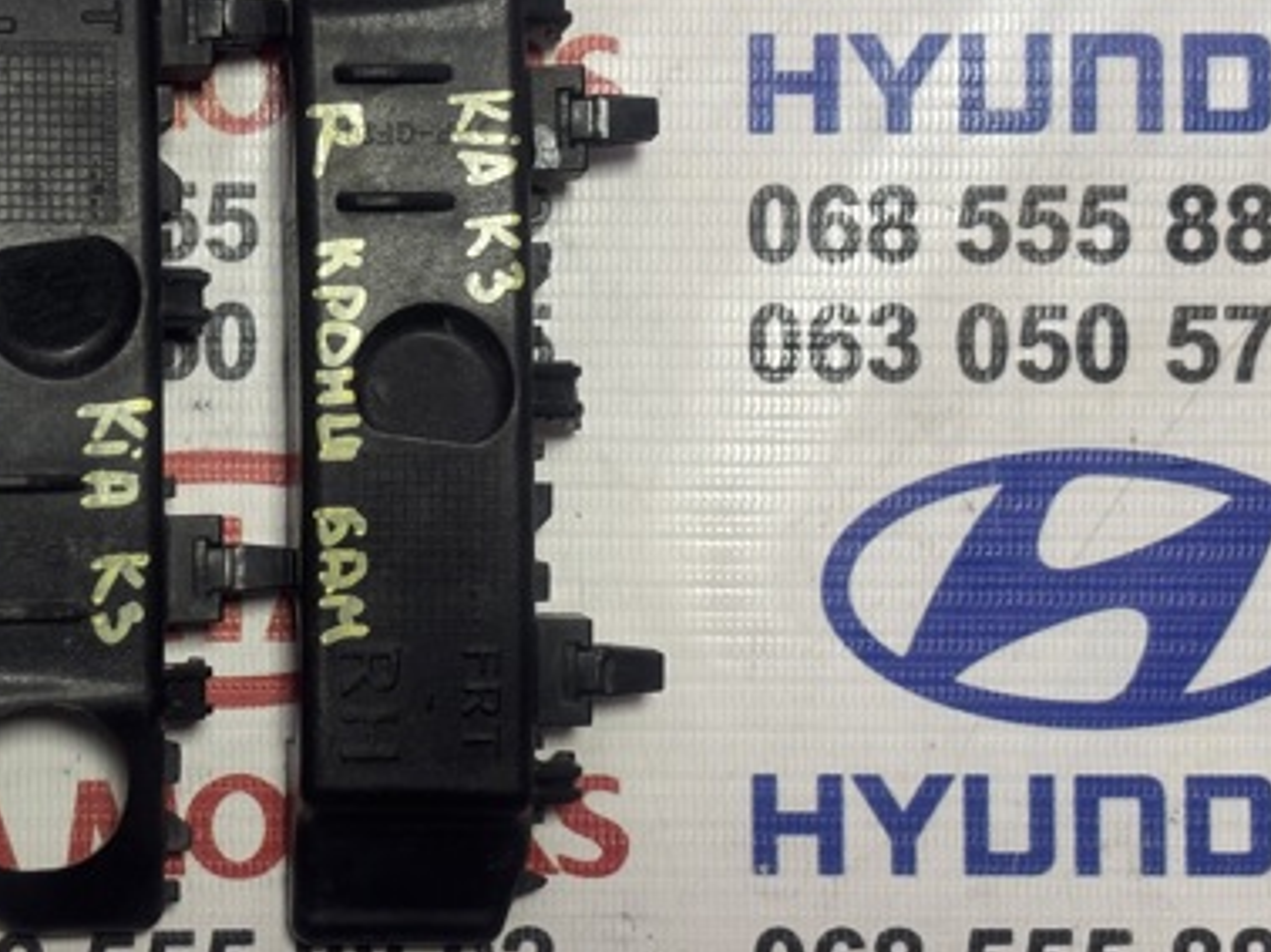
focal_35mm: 88
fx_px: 3229
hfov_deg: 22.0
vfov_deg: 16.8
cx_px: 269
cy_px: 419
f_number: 1.6
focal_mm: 5.96
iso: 100
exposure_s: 1/60
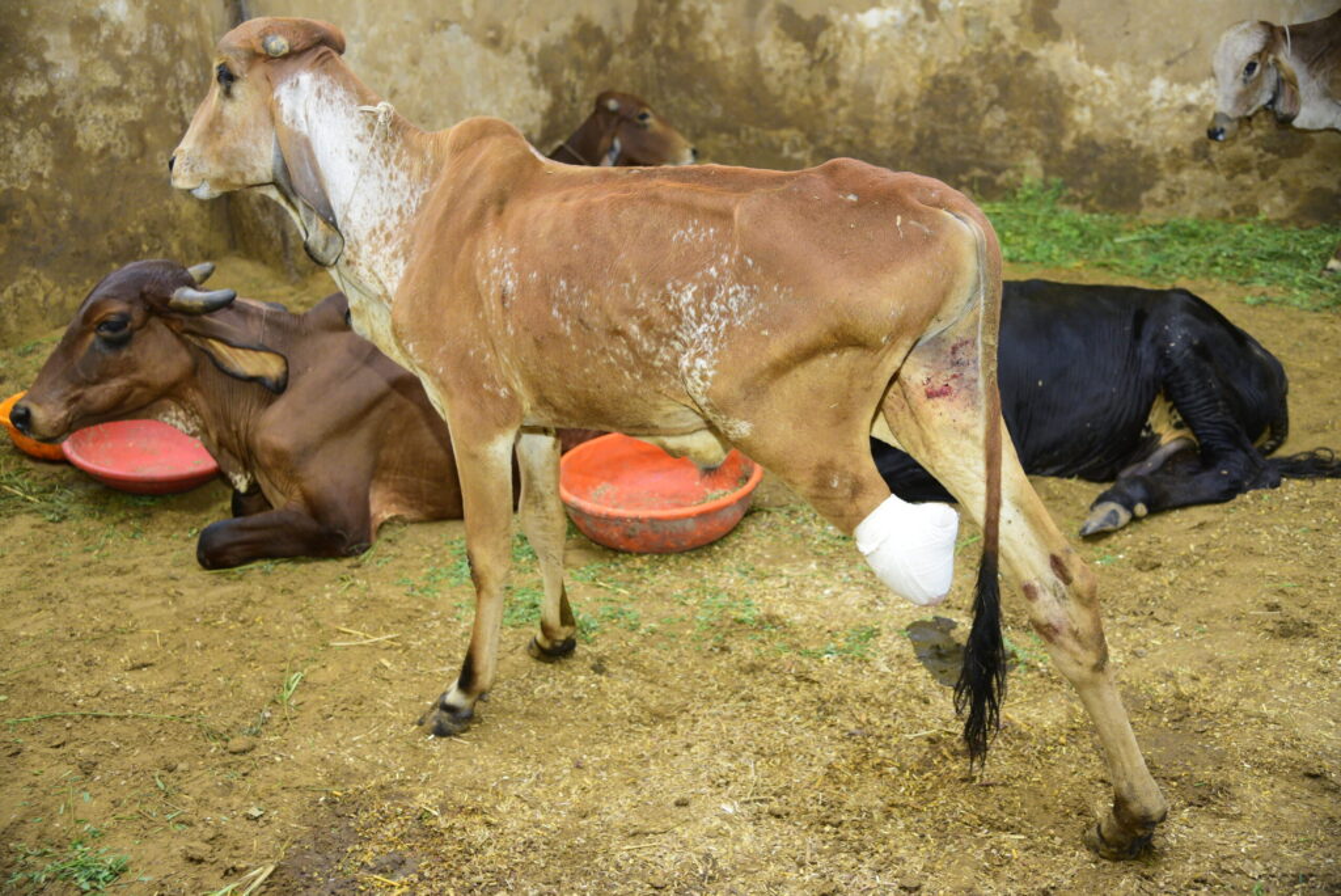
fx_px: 1416
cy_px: 448
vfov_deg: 35.1
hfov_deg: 50.7
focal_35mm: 38
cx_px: 670
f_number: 4
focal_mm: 38
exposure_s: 1/125
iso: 2000
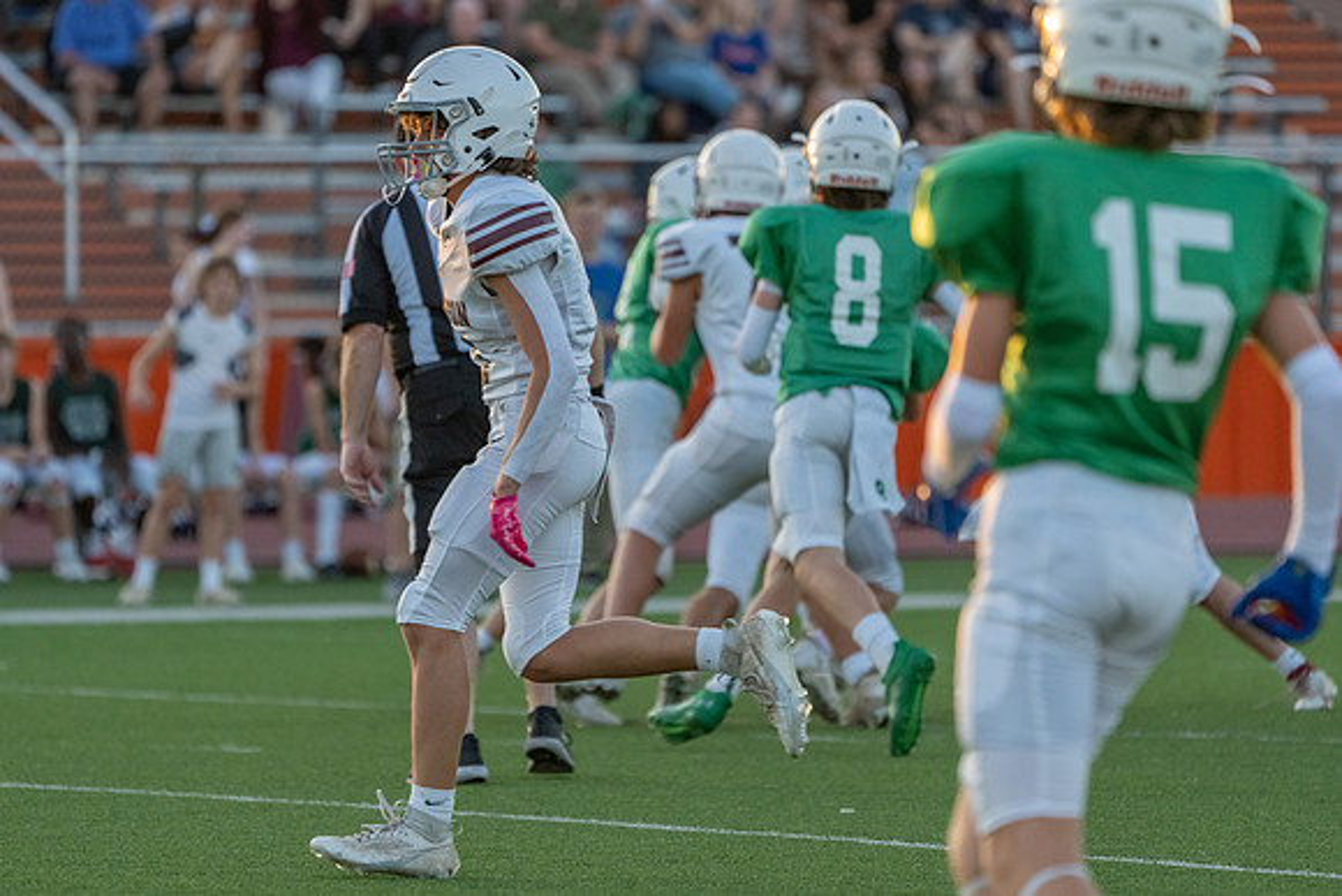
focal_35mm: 364
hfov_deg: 5.7
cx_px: 671
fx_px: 13558
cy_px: 448
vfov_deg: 3.8
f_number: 5.6
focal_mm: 339
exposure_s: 1/1250
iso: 2500
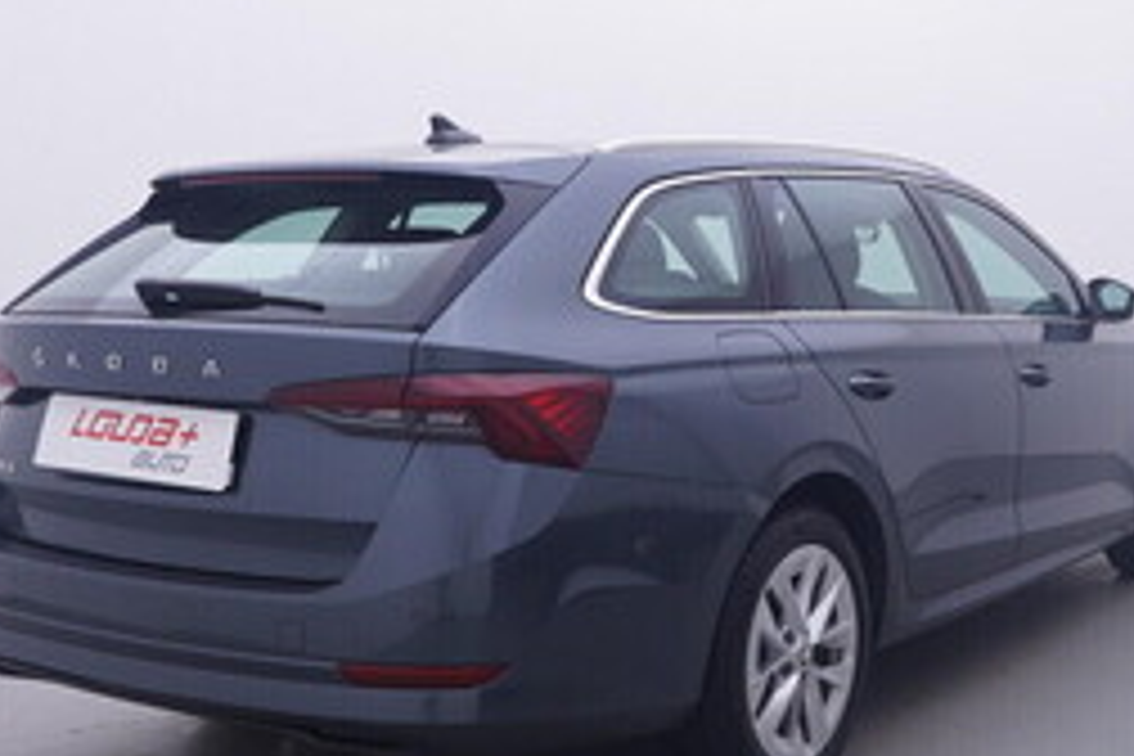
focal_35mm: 49
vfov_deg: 27.5
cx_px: 821
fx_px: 1546
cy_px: 331
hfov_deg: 39.4
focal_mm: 15
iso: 200
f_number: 5
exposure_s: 1/80
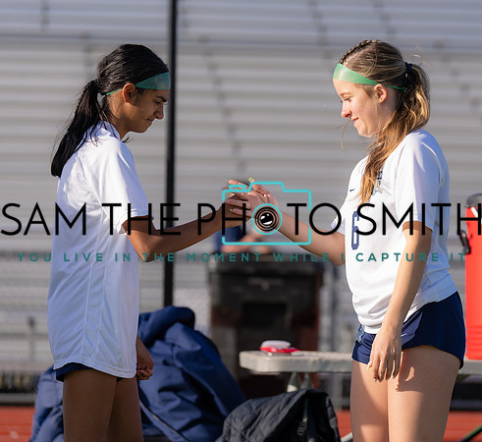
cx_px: 289
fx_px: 2390
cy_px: 190
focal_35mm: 158
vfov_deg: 10.6
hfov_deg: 11.5
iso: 200
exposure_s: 1/2500
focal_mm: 114
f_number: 2.8
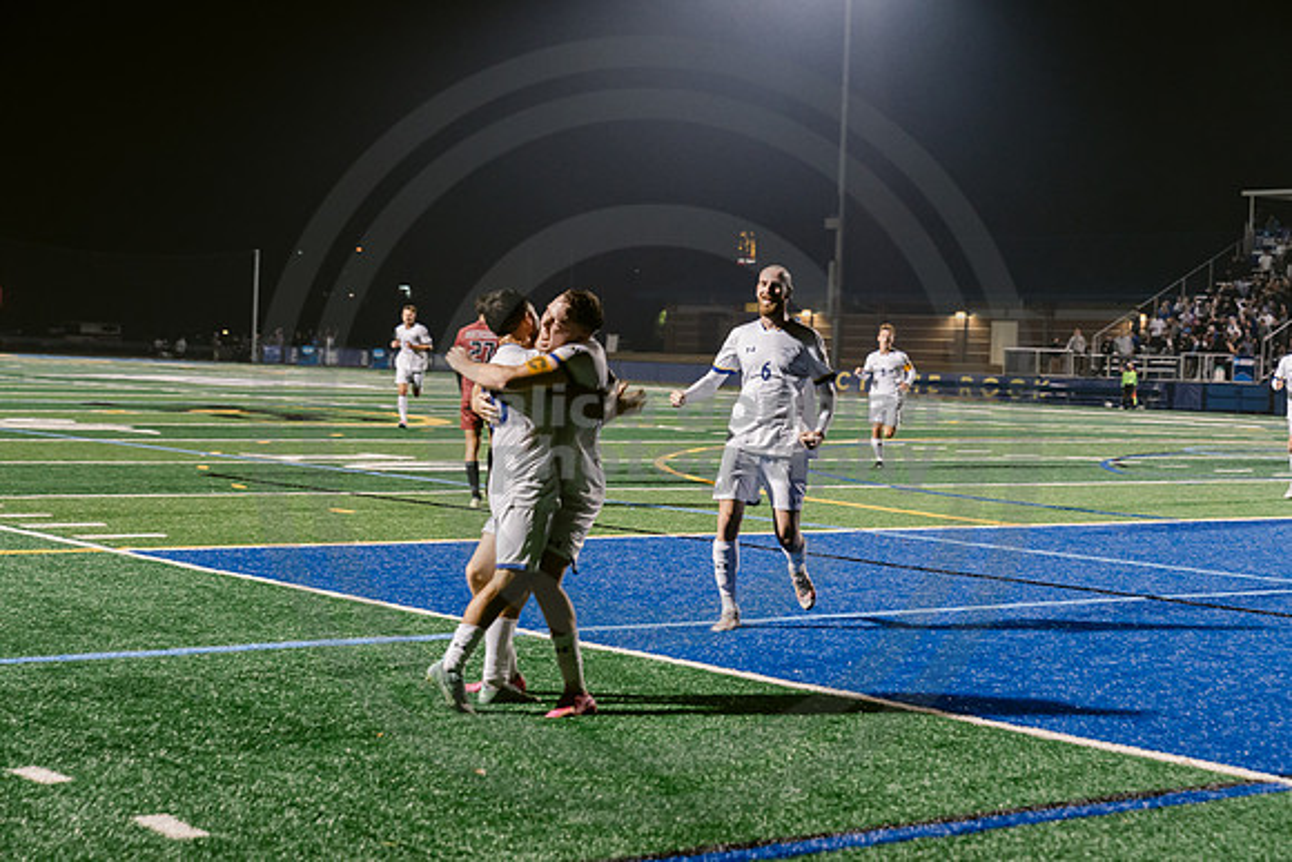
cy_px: 431
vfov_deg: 19.5
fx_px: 2513
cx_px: 646
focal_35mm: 70
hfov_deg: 28.8
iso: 2500
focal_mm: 70
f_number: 4
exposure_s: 1/160
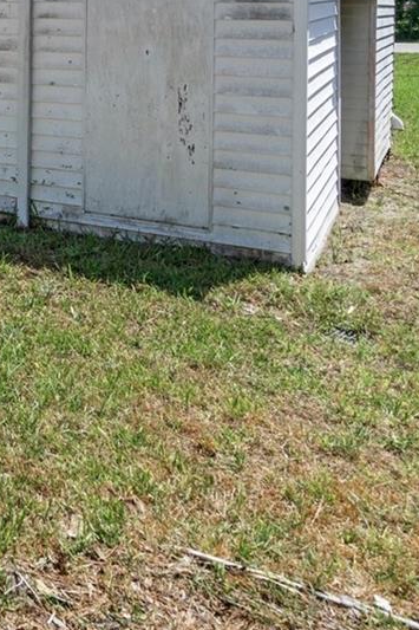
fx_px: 891
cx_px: -315
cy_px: 14
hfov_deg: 20.0
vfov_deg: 35.5
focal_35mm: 51
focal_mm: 17
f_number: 8
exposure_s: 1/640
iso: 320
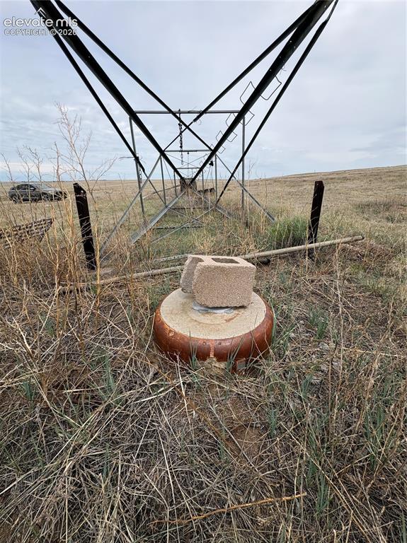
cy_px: 272
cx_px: 204
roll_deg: +0.8
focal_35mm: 14
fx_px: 220
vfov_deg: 102.1
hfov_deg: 85.6
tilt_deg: -21.6
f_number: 2.2
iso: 50
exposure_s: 1/2146
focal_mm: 2.22
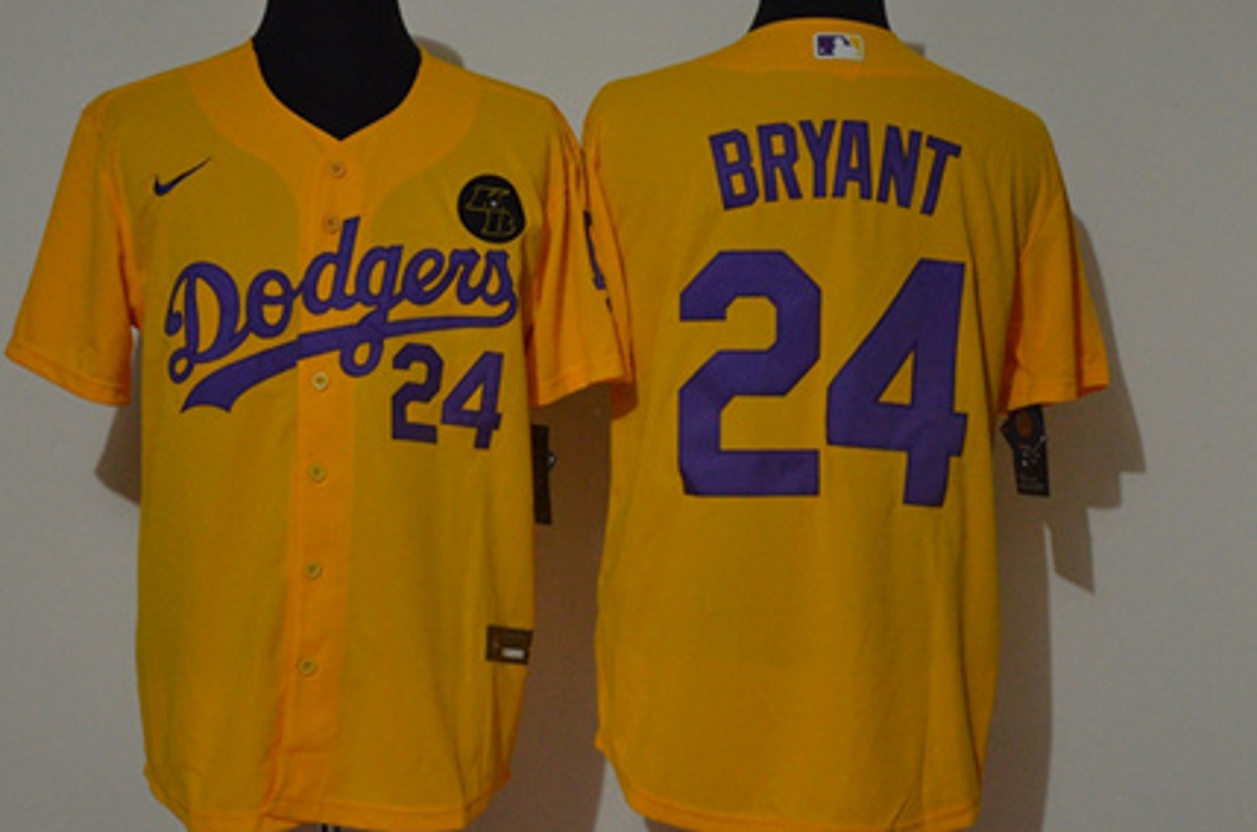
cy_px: 371
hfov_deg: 24.2
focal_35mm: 84
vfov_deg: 16.2
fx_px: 2926
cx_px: 545
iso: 4000
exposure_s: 1/30
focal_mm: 48
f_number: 4.5
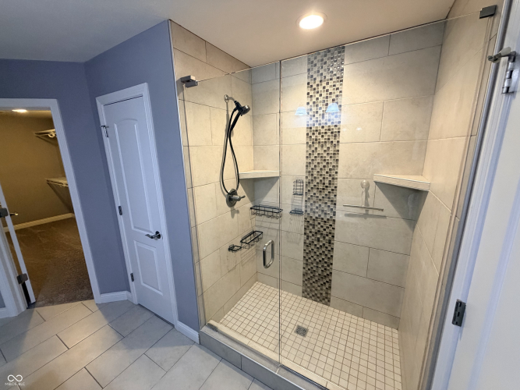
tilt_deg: -12.5
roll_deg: +2.0
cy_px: 195
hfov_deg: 102.1
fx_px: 210
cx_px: 260
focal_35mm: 14
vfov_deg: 85.7
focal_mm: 2.22
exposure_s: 1/60
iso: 400
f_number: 2.2
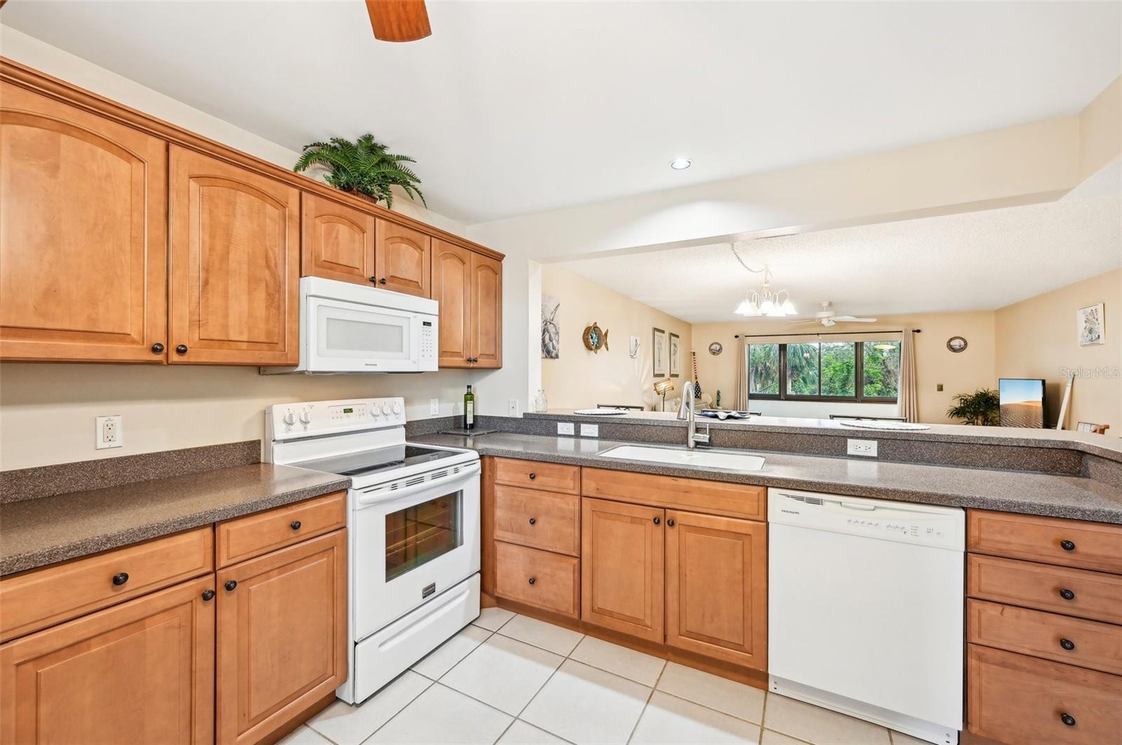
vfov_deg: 81.1
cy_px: 372
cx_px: 561
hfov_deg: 104.3
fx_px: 436
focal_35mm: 14
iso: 400
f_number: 8
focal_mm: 14
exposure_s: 1/6
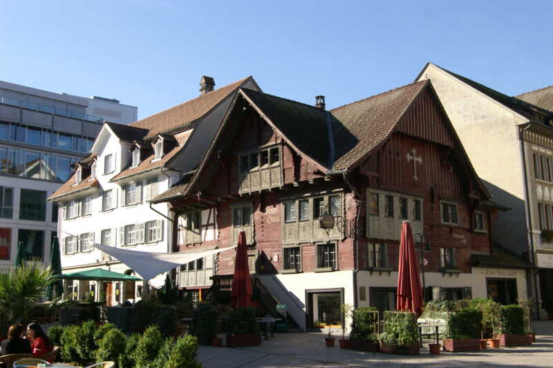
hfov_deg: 49.6
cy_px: 184
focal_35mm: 39
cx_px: 276
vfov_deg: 34.2
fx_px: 599
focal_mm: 26
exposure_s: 1/1000
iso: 800
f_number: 9.5
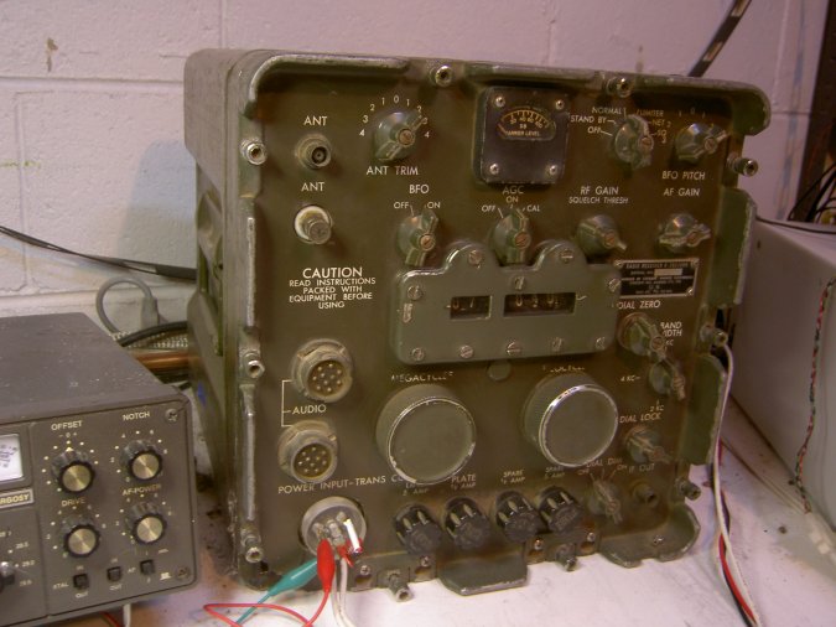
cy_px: 314
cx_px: 418
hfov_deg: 54.0
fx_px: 821
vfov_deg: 41.8
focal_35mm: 34
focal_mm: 5.6
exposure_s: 1/8
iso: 50
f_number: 2.8
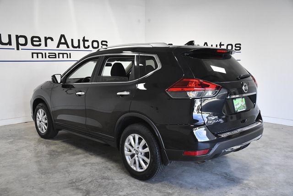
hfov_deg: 55.8
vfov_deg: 38.9
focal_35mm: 34
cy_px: 98
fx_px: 277
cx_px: 146
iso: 2500
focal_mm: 23
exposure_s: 1/1250
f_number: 3.8
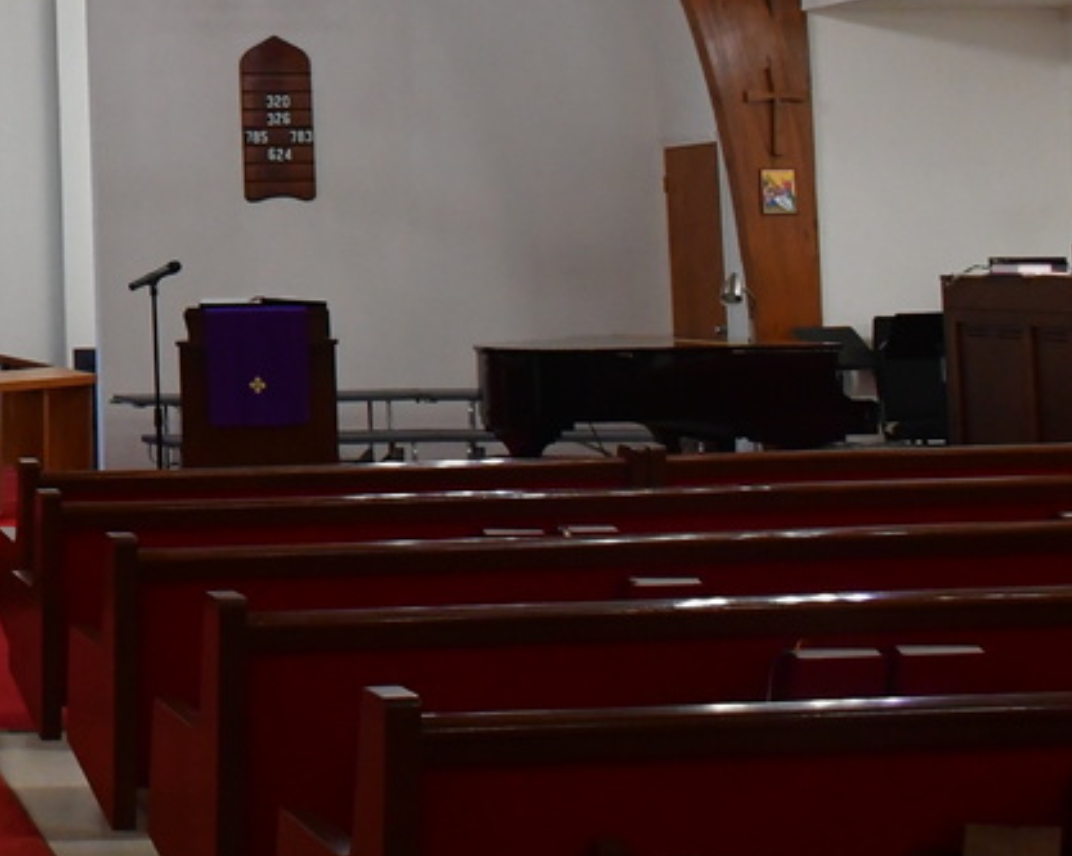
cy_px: -75
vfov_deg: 20.1
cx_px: -321
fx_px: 2314
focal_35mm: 73
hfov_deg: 23.1
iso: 3200
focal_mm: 18
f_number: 8
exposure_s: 1/50
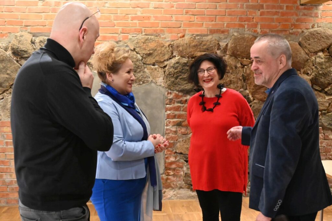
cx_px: 166
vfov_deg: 30.5
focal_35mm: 44
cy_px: 110
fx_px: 405
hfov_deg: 44.5
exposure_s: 1/160
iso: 12800
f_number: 6.3
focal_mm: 44
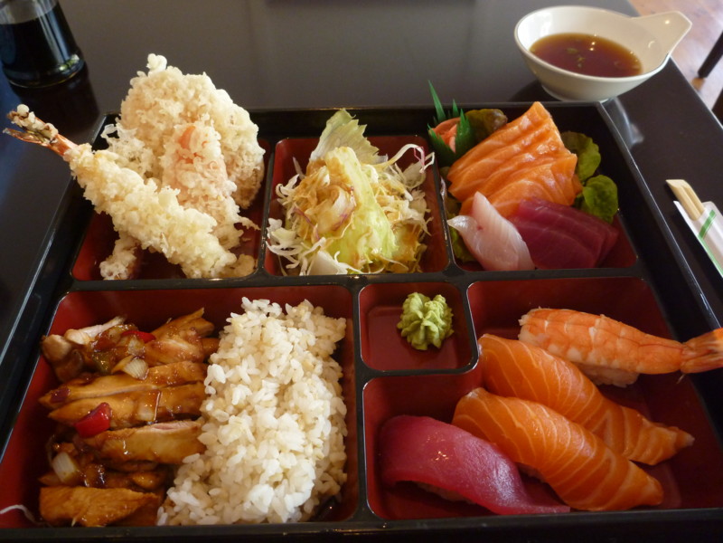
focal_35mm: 28
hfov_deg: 63.4
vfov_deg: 49.7
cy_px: 272
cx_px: 362
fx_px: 585
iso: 250
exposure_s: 1/30
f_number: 3.3
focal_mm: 4.9
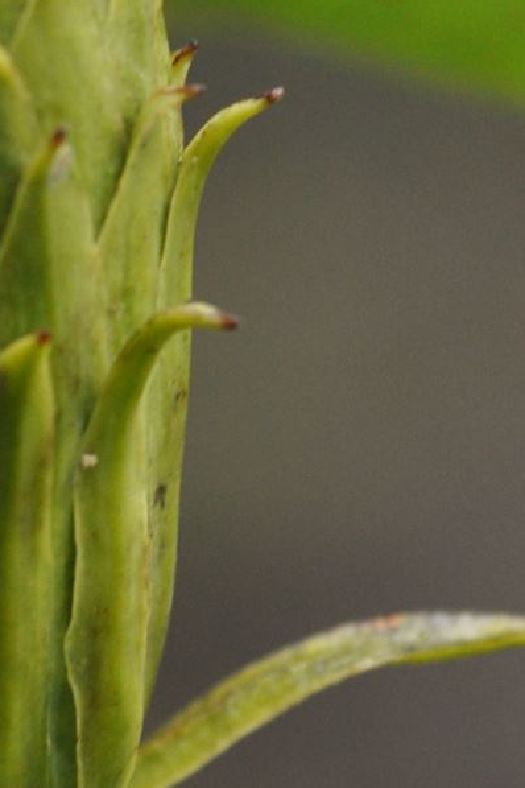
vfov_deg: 3.7
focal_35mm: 560
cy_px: 258
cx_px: -148
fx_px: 12244
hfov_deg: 2.5
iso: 800
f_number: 4
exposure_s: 1/125
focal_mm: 105
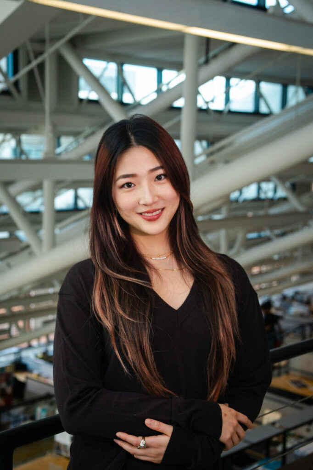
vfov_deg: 34.5
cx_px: 156
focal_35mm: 58
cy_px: 235
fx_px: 757
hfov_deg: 23.4
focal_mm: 58
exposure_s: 1/200
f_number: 7.1
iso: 1600
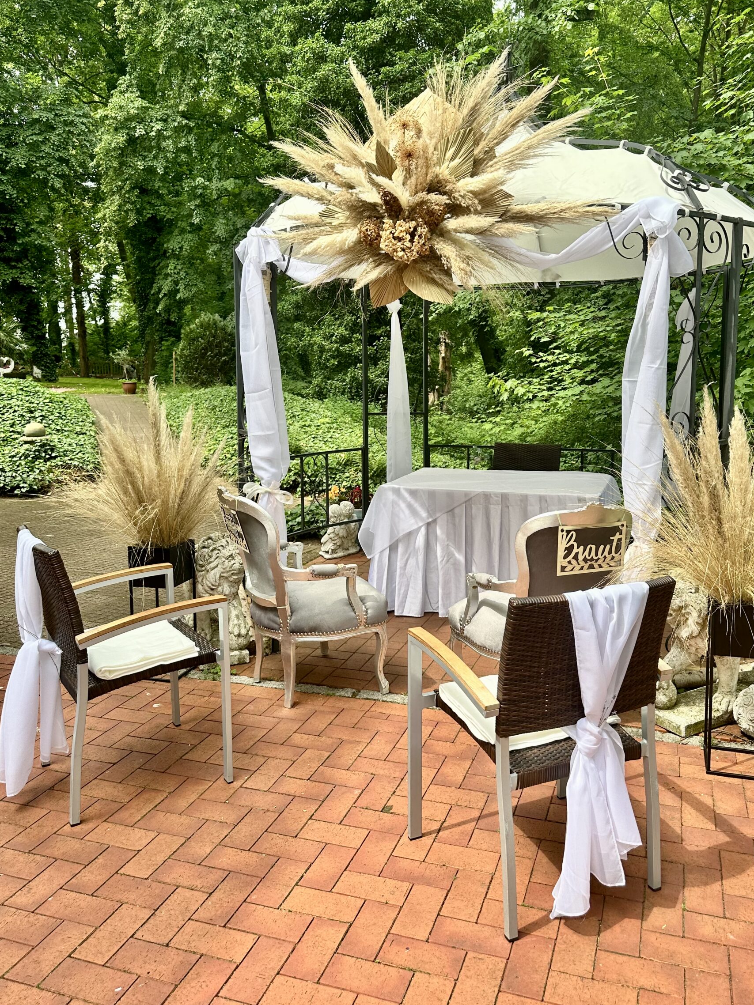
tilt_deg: -6.0
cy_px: 455
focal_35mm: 27
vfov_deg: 65.2
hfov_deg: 51.3
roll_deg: -0.1
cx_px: 417
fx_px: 784
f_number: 1.78
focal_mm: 6.86
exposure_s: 1/594
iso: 80
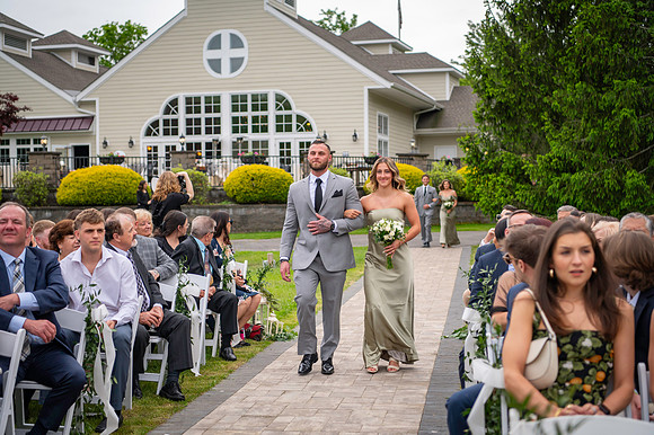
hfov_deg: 35.7
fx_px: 1017
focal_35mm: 56
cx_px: 327
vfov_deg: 24.2
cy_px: 218
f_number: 3.2
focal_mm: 56
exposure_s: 1/3200
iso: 640
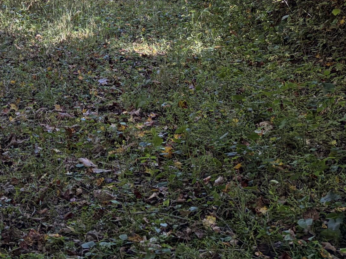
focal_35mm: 72
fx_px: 720
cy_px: -74
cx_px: 33
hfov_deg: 26.1
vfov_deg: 19.0
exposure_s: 1/199
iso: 80
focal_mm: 5.96
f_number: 1.6
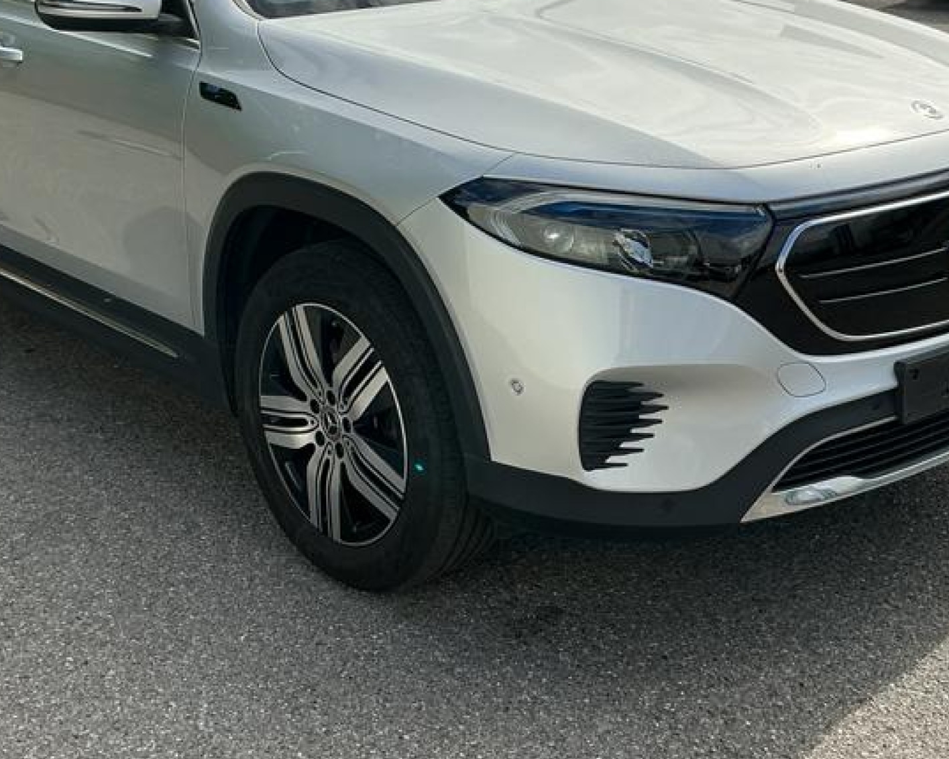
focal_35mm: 54
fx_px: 1516
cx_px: 483
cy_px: 226
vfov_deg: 27.8
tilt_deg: -13.7
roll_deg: +1.4
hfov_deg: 34.8
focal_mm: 3
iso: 25
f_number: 1.8
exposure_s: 1/1577
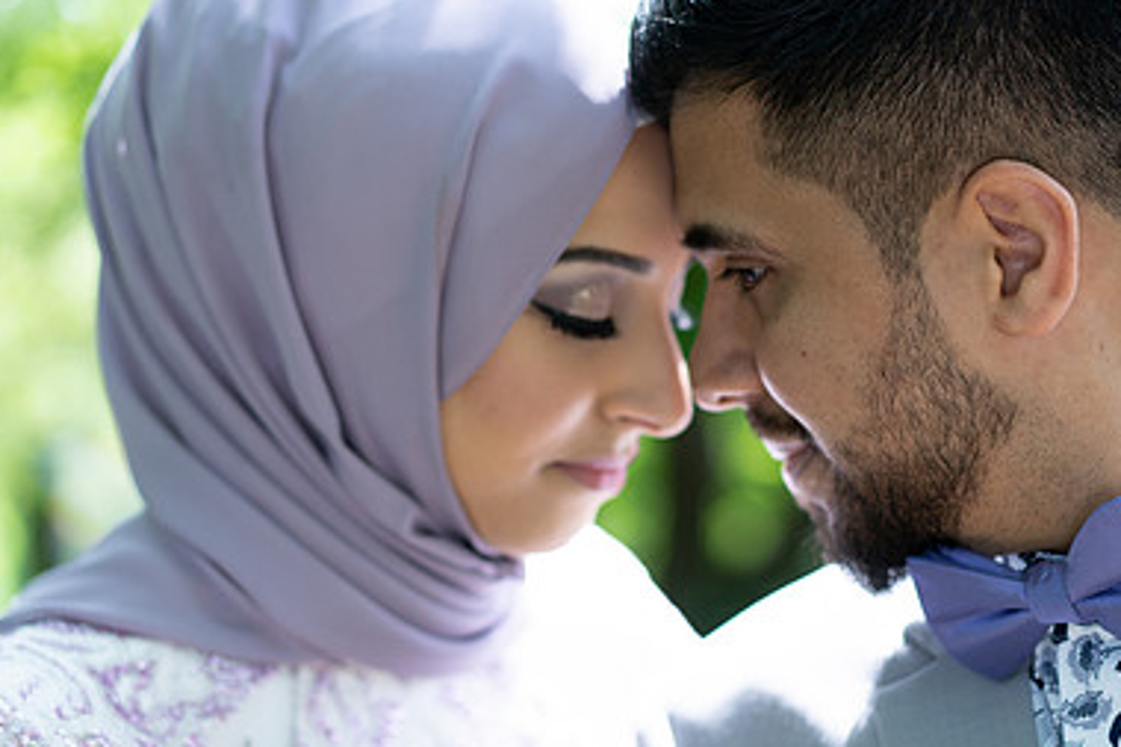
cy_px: 462
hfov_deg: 24.2
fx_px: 2614
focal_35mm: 84
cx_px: 599
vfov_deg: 16.2
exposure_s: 1/500
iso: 100
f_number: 1.8
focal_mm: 55
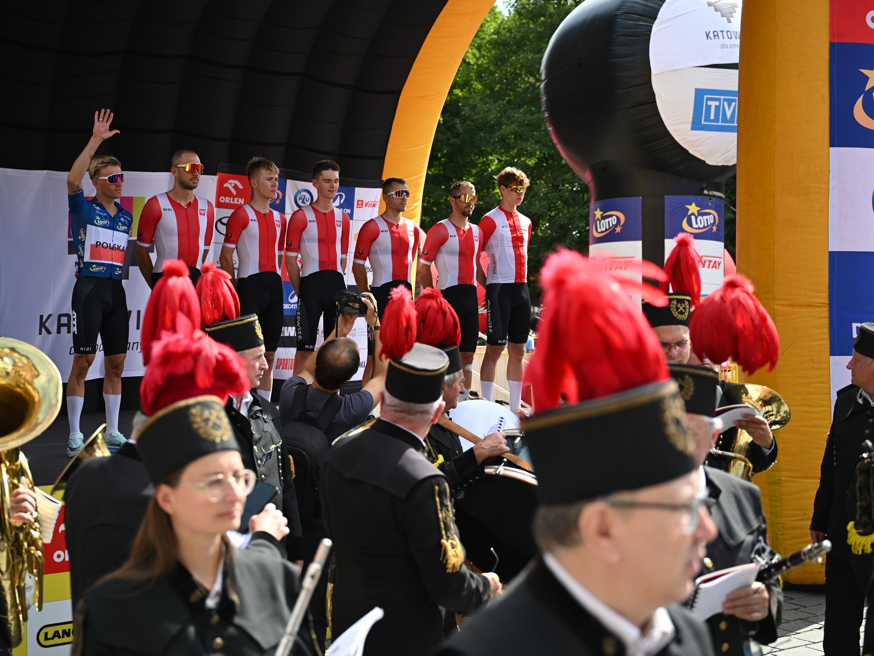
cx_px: 399
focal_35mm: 49
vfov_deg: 29.7
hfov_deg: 38.9
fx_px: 1237
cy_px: 328
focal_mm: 45
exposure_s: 1/2500
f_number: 3.2
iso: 400
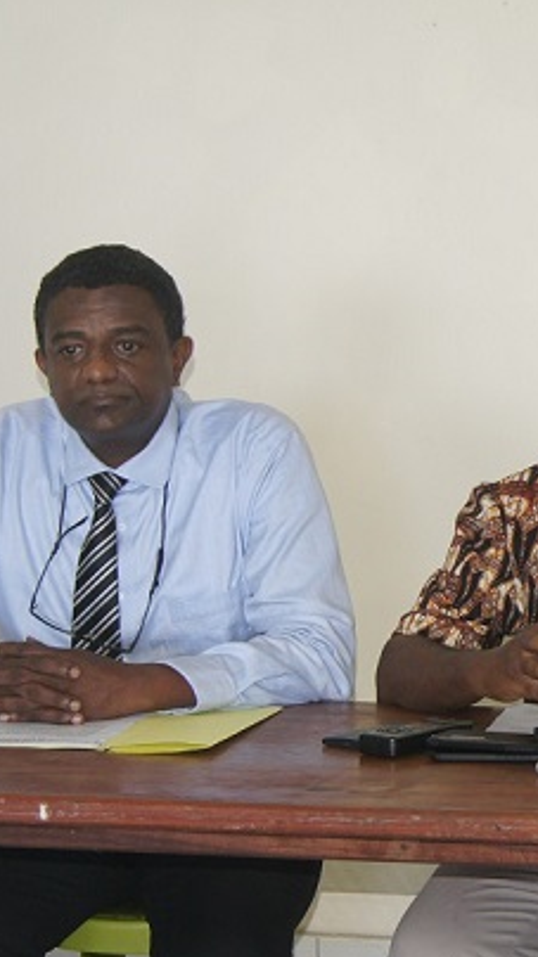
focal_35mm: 102
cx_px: 683
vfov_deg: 20.9
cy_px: 576
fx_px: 2588
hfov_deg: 11.6
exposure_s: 1/80
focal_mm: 35
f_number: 4.5
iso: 640
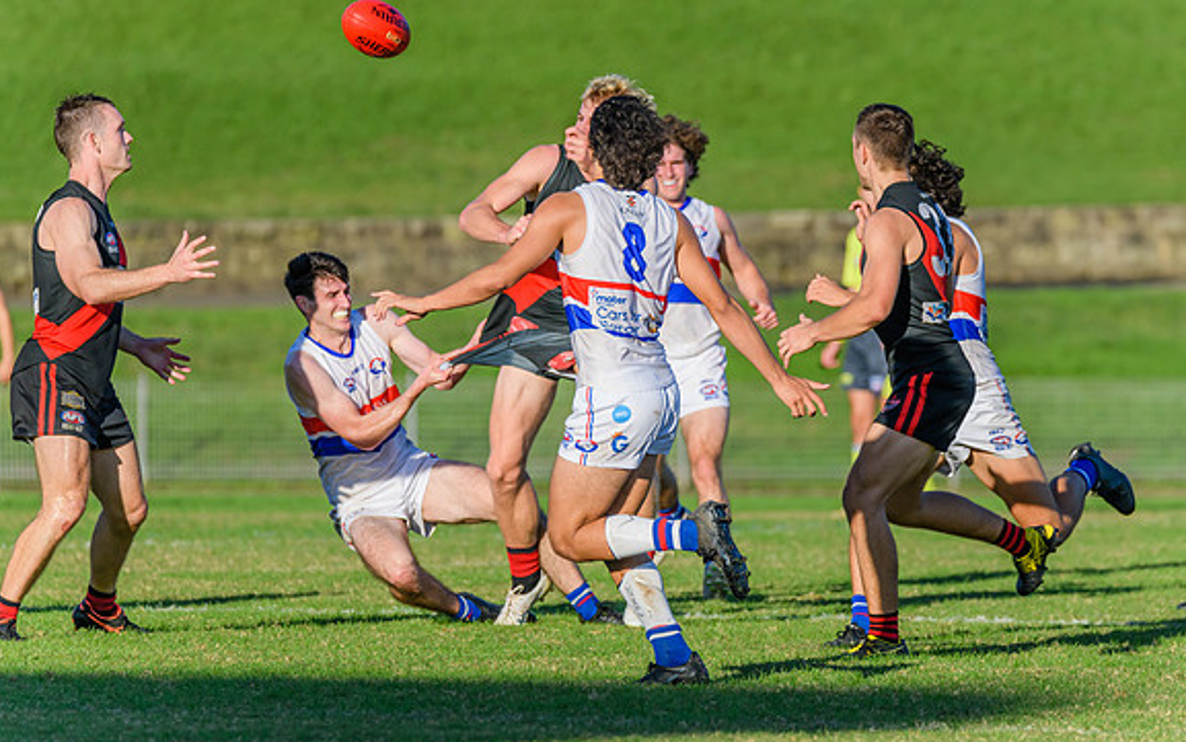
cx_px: 628
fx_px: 15519
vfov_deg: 2.7
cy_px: 336
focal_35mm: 480
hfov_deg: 4.4
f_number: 8
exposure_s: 1/2000
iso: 800
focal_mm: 420
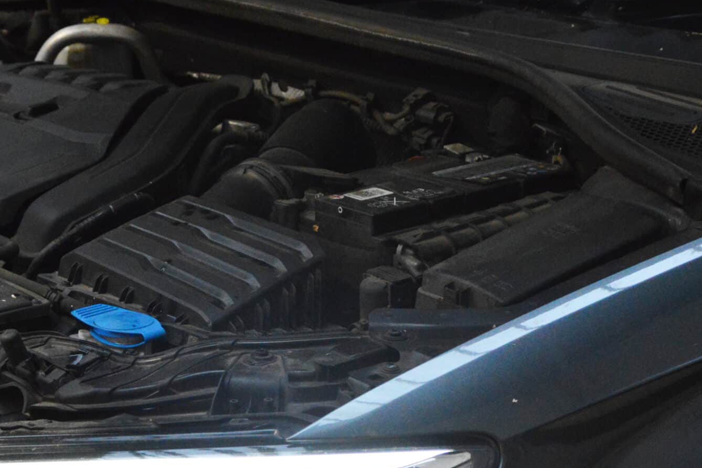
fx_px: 2125
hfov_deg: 18.5
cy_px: 215
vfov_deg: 12.6
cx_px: 101
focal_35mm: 109
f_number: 4.2
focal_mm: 38
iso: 3200
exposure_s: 1/500
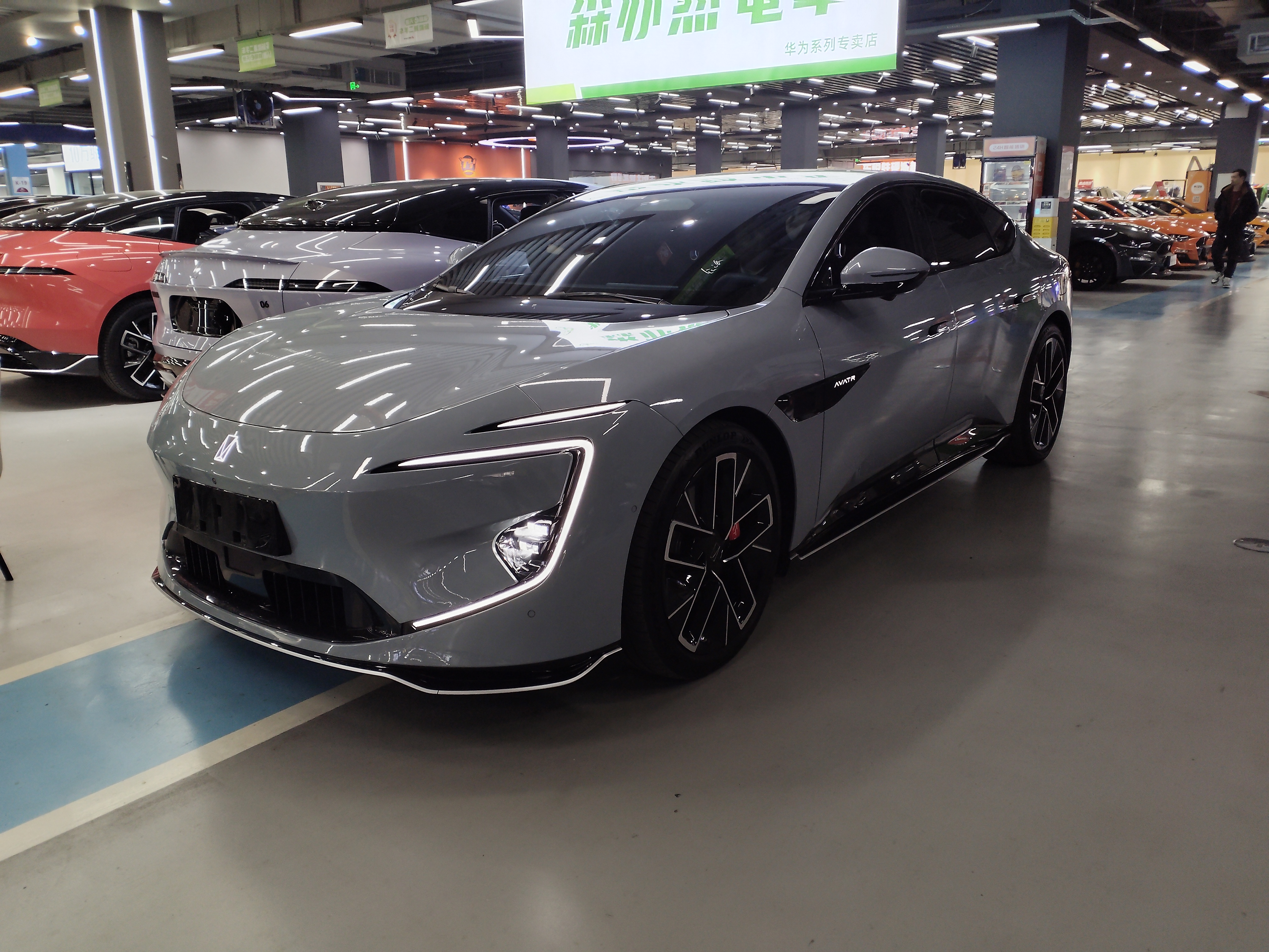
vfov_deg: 51.4
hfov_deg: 65.3
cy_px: 476
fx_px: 990
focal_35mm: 27
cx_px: 634
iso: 347
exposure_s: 1/50
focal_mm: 4.05
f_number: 1.8
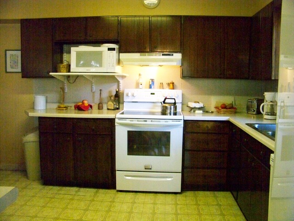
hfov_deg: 55.4
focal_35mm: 33
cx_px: 147
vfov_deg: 42.9
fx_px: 280
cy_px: 110
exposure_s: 1/160
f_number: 2.8
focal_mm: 5.85
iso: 1600
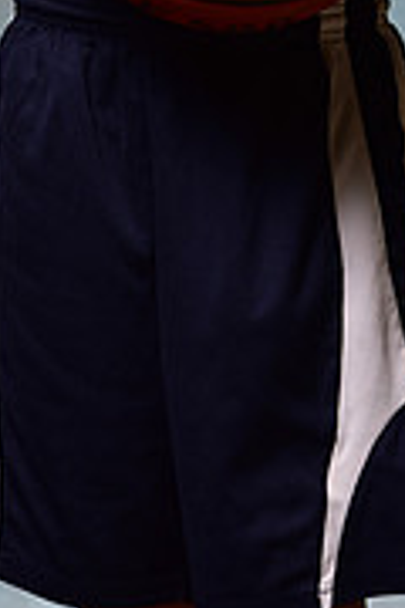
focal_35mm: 225
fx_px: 3797
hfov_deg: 6.1
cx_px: 160
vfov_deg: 8.9
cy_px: -267
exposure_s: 1/200
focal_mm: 70
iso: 100
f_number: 5
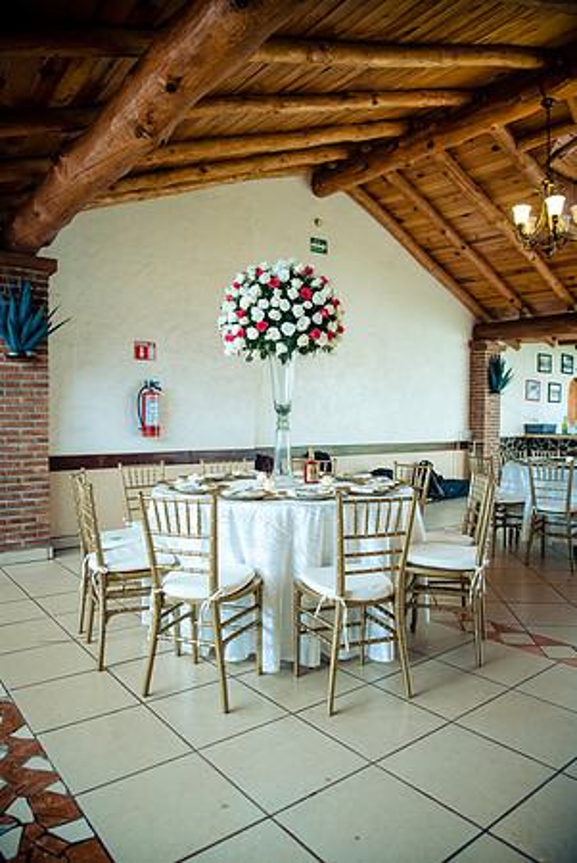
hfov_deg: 53.2
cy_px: 432
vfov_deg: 73.7
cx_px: 288
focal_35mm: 24
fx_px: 576
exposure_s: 1/200
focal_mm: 24
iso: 3200
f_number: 5
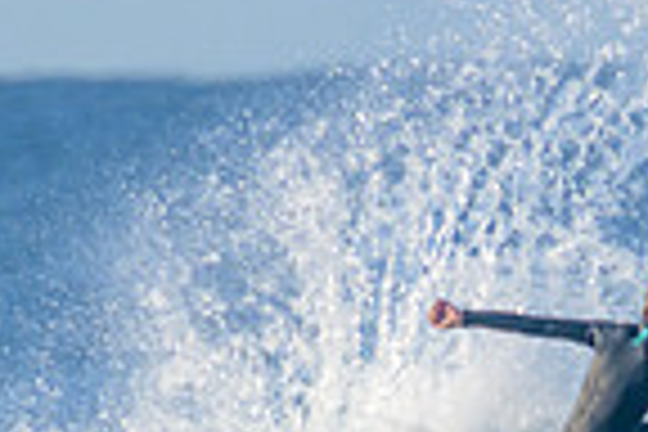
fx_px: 58117
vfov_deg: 0.4
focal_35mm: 3229
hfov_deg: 0.6
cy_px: 695
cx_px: 824
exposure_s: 1/2000
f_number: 11
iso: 2200
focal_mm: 800
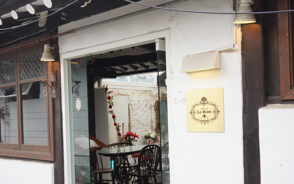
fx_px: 353
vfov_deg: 29.1
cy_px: 115
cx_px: 144
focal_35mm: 44
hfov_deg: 45.3
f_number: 10
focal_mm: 35
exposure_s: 1/100
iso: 640
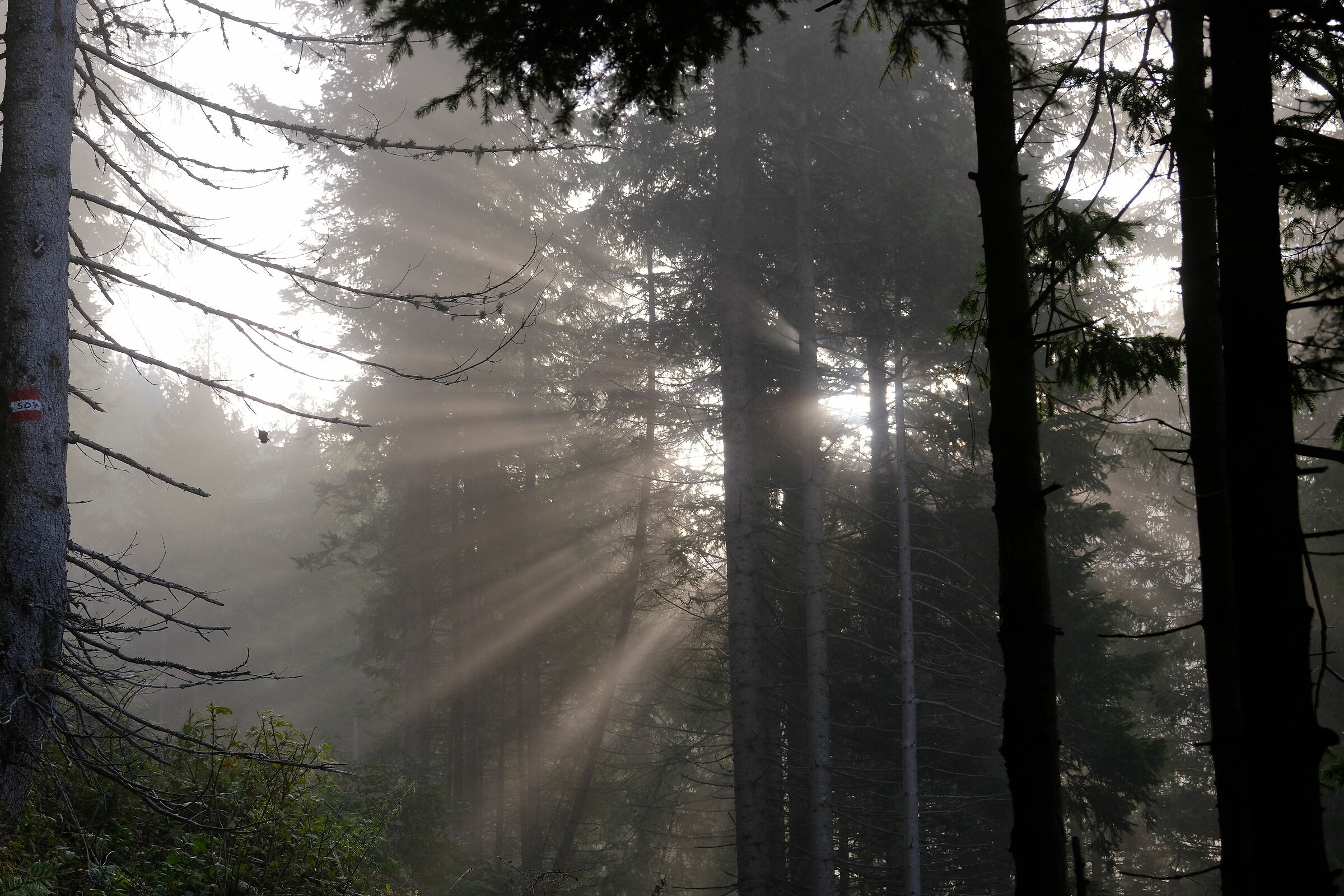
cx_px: 672
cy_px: 448
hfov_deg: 24.5
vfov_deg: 16.5
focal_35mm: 83
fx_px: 3098
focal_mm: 55
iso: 200
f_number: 9
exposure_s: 1/60
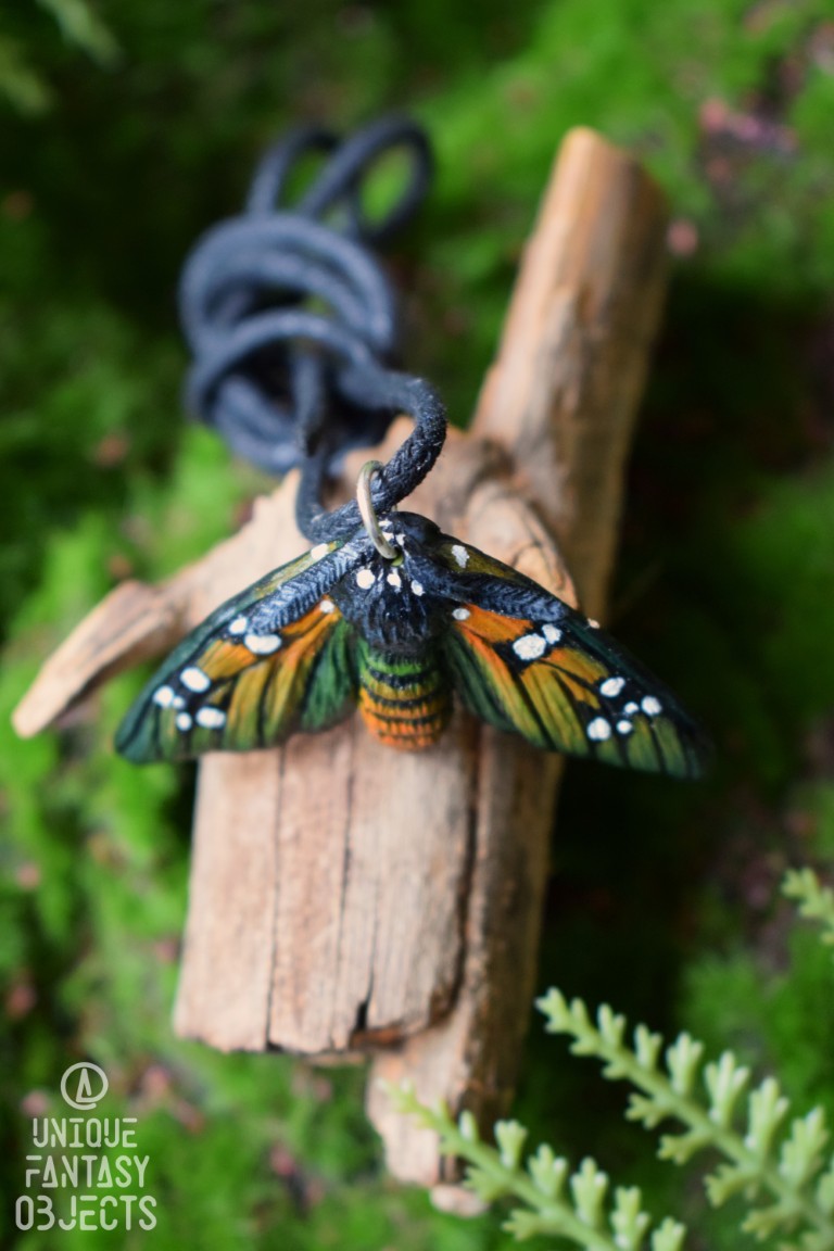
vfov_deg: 28.1
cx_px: 417
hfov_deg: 18.9
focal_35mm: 72
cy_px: 626
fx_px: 2502
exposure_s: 1/60
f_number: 5.3
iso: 1400
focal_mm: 48
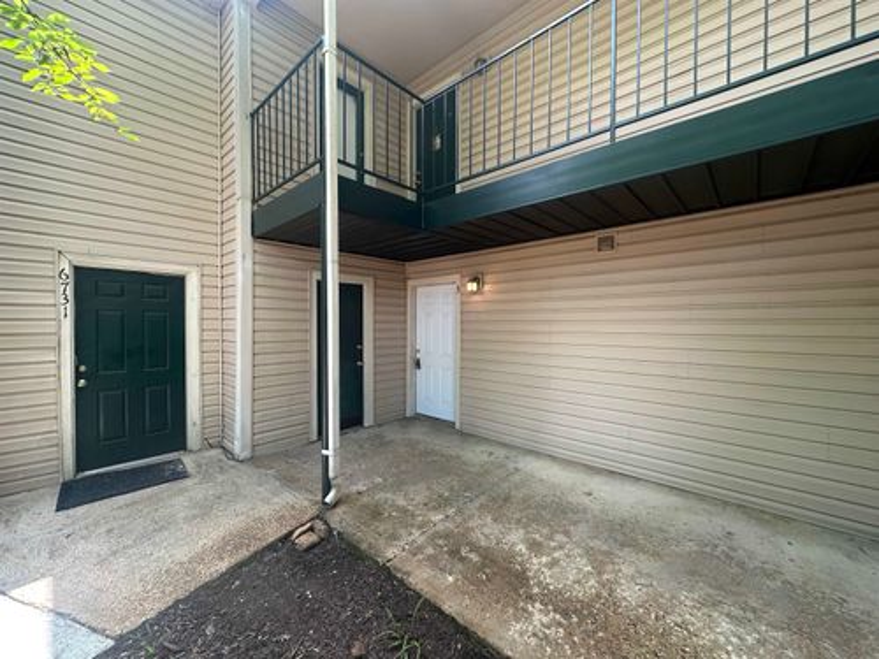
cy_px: 330
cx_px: 440
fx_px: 356
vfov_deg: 85.7
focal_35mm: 14
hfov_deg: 102.1
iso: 50
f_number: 2.2
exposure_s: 1/99
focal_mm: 2.22
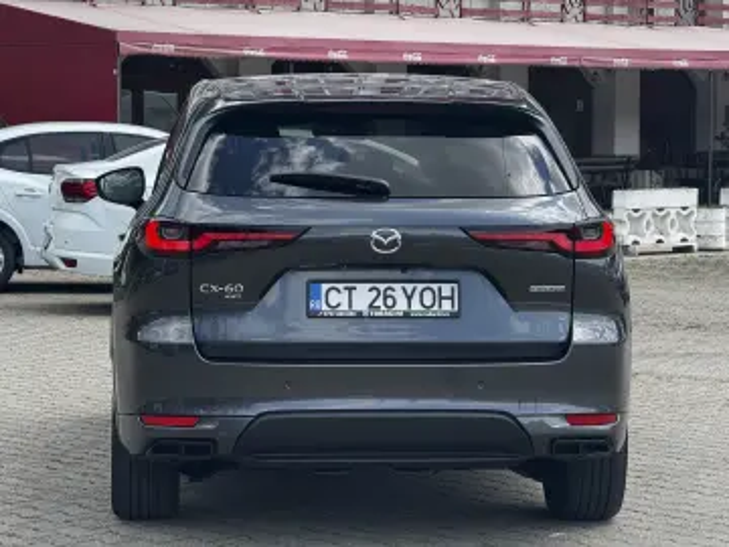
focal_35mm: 120
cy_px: 274
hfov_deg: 16.4
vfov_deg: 12.3
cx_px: 364
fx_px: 2527
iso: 50
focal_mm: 15.66
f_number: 2.8
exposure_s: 1/554
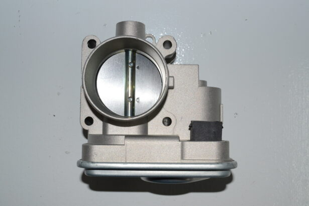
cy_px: 103
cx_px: 154
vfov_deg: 34.2
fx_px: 335
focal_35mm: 39
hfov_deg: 49.6
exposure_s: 1/200
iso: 800
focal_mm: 26
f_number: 11
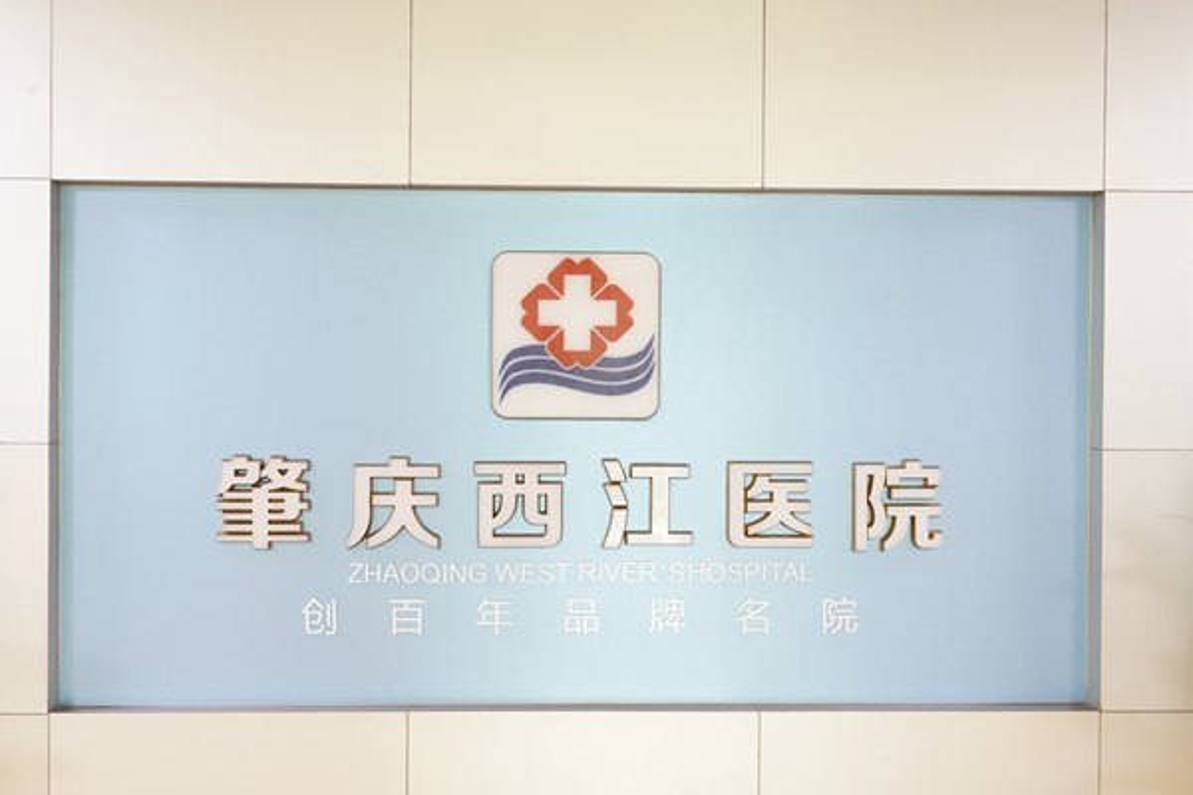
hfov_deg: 41.9
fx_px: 1557
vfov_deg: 28.6
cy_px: 398
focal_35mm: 47
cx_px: 596
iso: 10000
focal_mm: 47
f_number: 9
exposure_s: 1/50
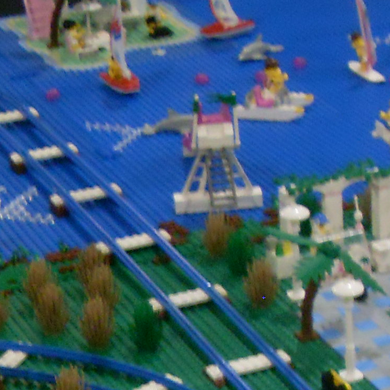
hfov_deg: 11.8
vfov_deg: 11.8
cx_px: 495
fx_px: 1836
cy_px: 526
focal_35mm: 144
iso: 200
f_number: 2.8
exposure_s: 1/15
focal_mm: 6.3
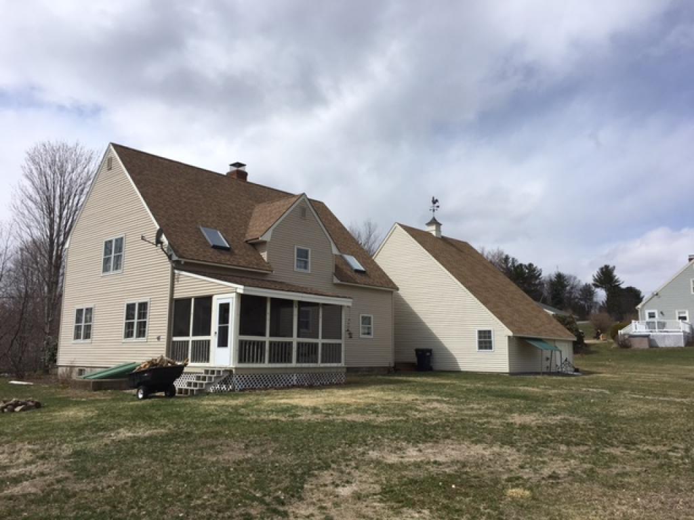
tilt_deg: +11.7
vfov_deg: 48.2
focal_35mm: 29
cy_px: 260
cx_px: 347
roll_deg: -0.1
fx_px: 581
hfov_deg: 61.7
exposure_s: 1/2404
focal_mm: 4.15
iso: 25
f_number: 2.2
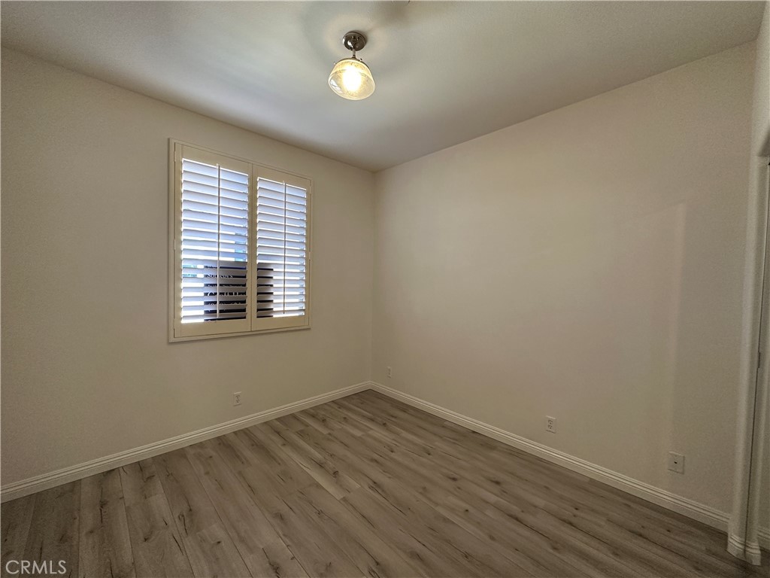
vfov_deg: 85.7
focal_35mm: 14
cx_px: 385
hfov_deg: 102.1
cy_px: 289
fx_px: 311
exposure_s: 1/120
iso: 250
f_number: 2.2
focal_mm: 2.22
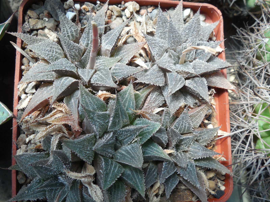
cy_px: 101
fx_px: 242
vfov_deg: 45.4
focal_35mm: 31
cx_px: 135
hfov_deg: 58.4
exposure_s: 1/125
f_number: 3.6
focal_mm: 5.6
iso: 125
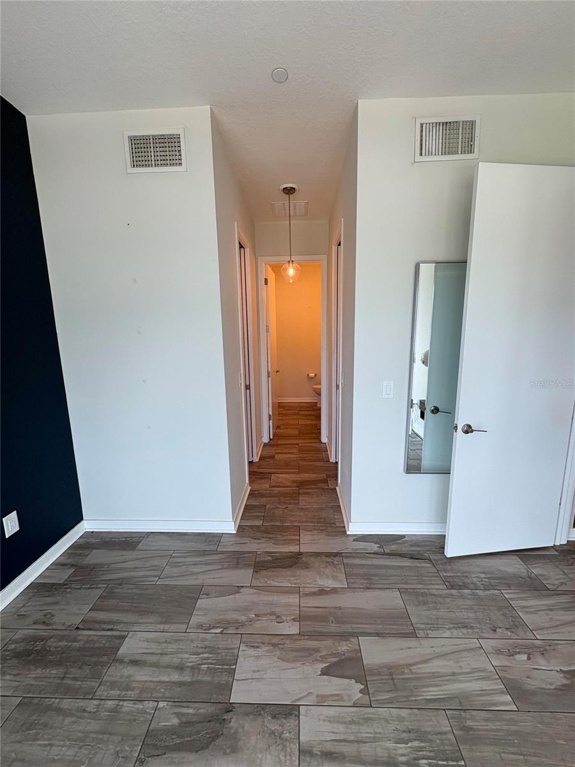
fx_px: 310
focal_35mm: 14
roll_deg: -0.2
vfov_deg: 102.1
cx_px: 288
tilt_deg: -8.0
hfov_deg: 85.7
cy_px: 384
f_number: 2.2
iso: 50
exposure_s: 1/120
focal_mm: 2.22
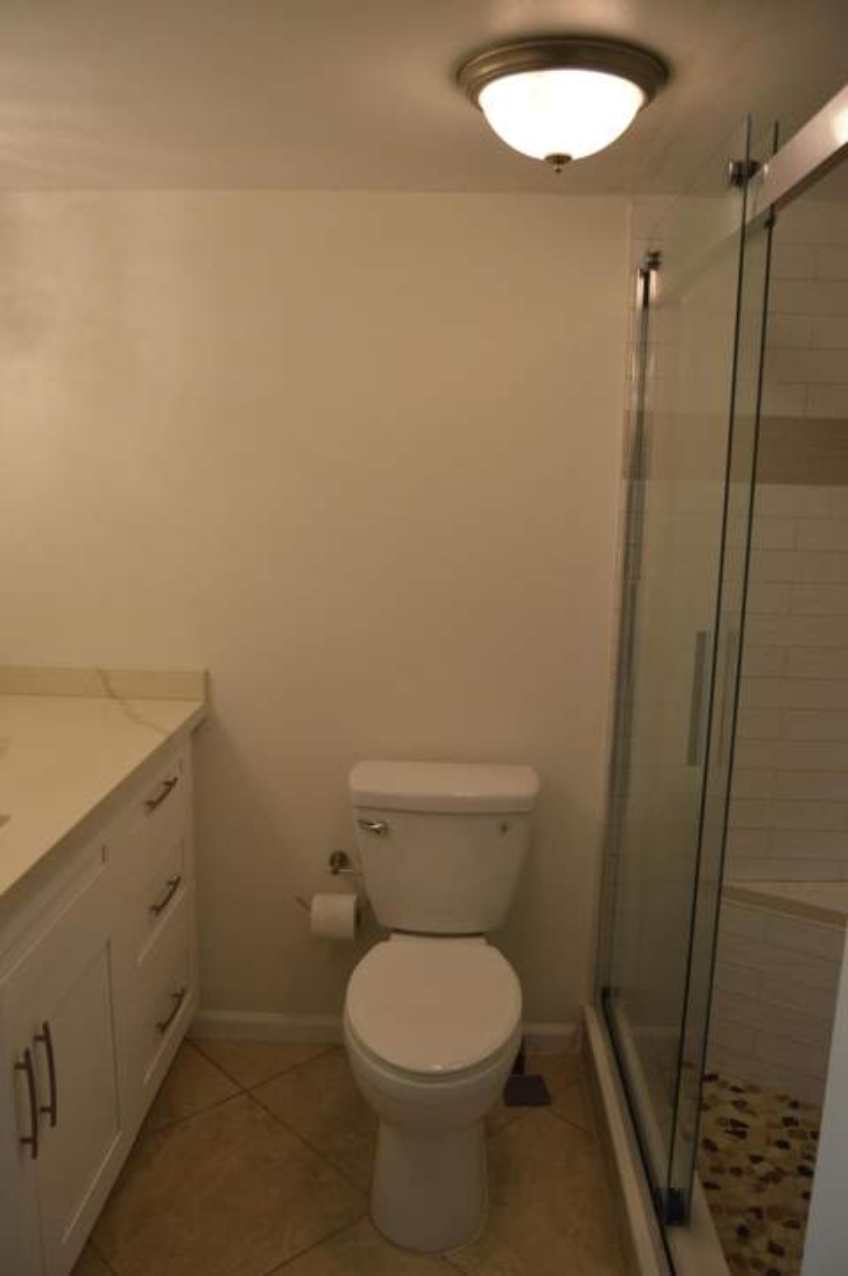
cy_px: 638
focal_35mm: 27
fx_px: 956
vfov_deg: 67.4
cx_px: 424
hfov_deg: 47.8
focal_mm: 18
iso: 400
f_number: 5
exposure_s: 1/100
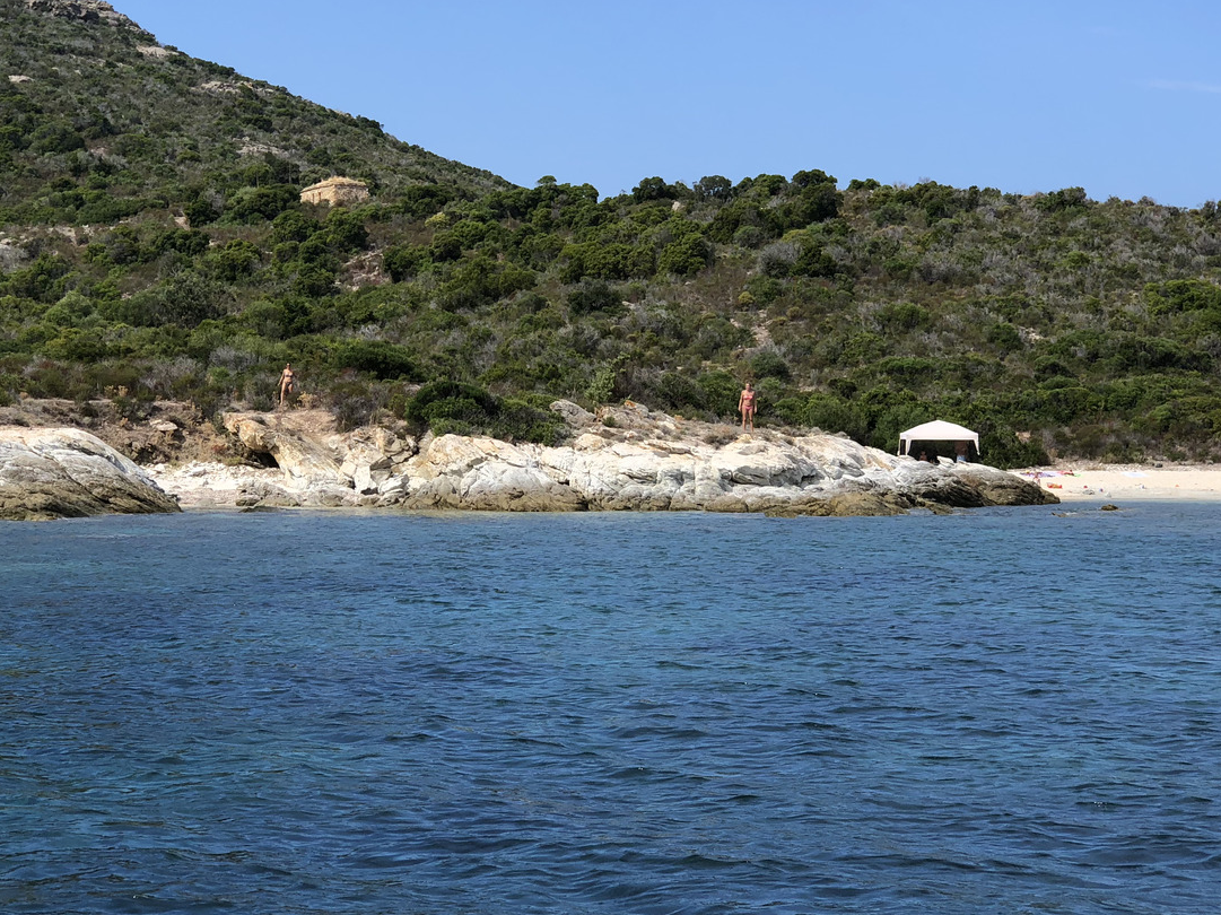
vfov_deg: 19.1
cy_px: 355
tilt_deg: +1.9
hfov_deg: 25.3
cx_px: 548
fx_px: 2715
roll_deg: +0.9
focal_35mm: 77
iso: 16
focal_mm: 6
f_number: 2.4
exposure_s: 1/873
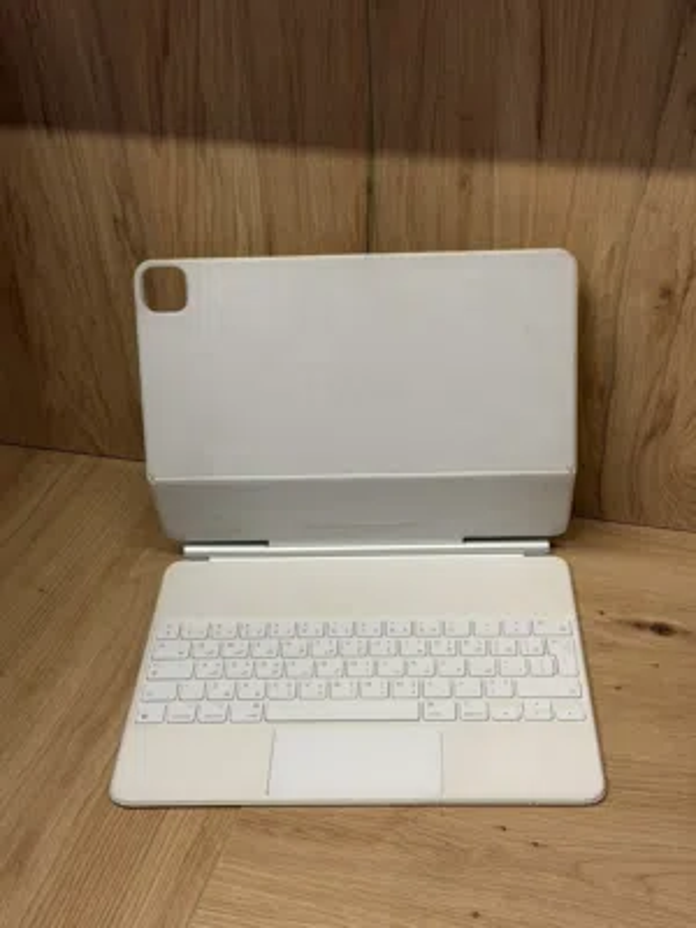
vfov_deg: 39.7
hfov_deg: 30.3
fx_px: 1287
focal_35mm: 48
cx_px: 348
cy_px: 464
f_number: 1.78
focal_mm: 6.76
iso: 50
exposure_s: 1/50
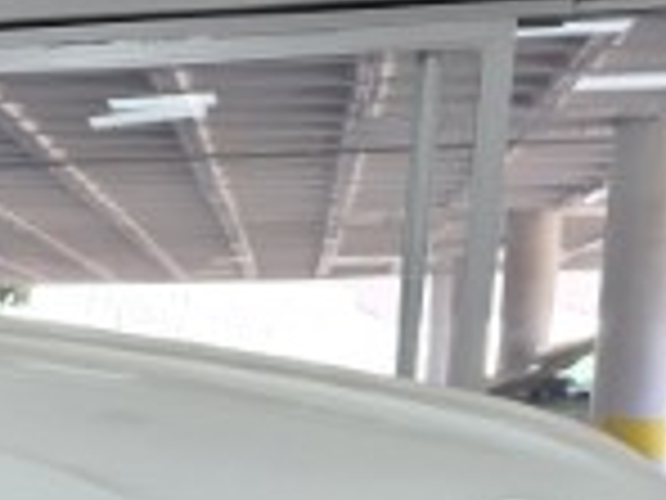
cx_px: -526
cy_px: 802
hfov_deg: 14.1
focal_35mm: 124
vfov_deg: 11.4
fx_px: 2386
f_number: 1.7
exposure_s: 1/100
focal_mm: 6.3
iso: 50
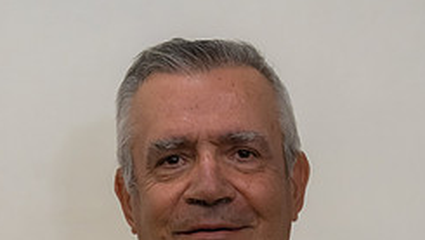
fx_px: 3280
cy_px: 318
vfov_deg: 4.2
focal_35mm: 291
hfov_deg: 7.4
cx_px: 208
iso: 4000
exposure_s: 1/80
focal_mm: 151
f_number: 4.5
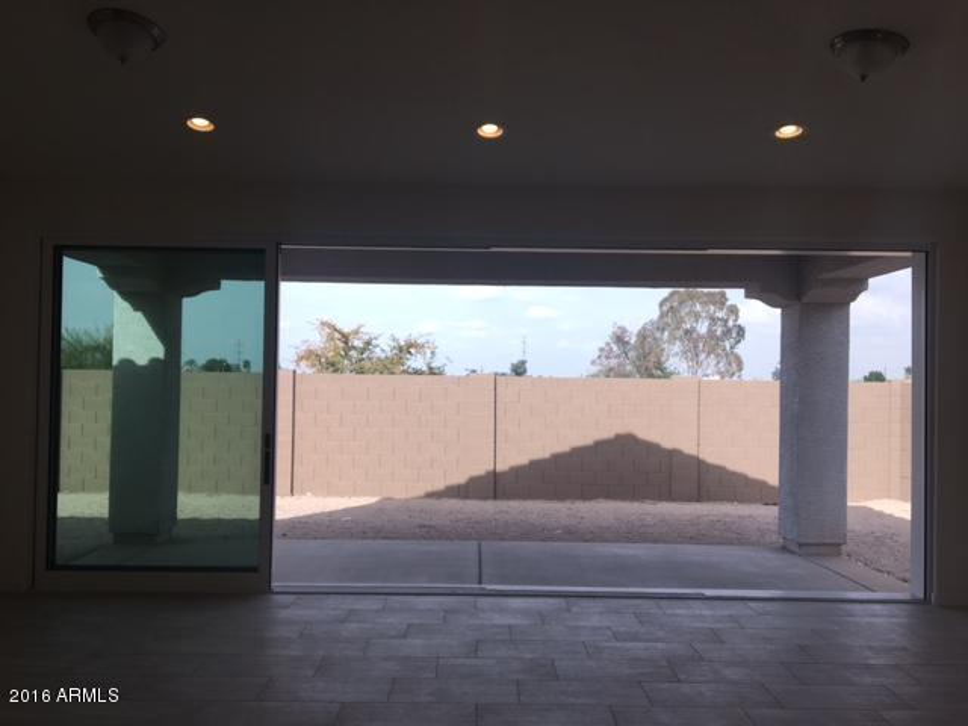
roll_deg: -1.4
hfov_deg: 61.7
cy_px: 363
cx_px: 484
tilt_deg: +0.6
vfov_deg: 48.2
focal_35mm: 29
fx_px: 811
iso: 25
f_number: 2.2
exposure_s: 1/739
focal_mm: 4.15
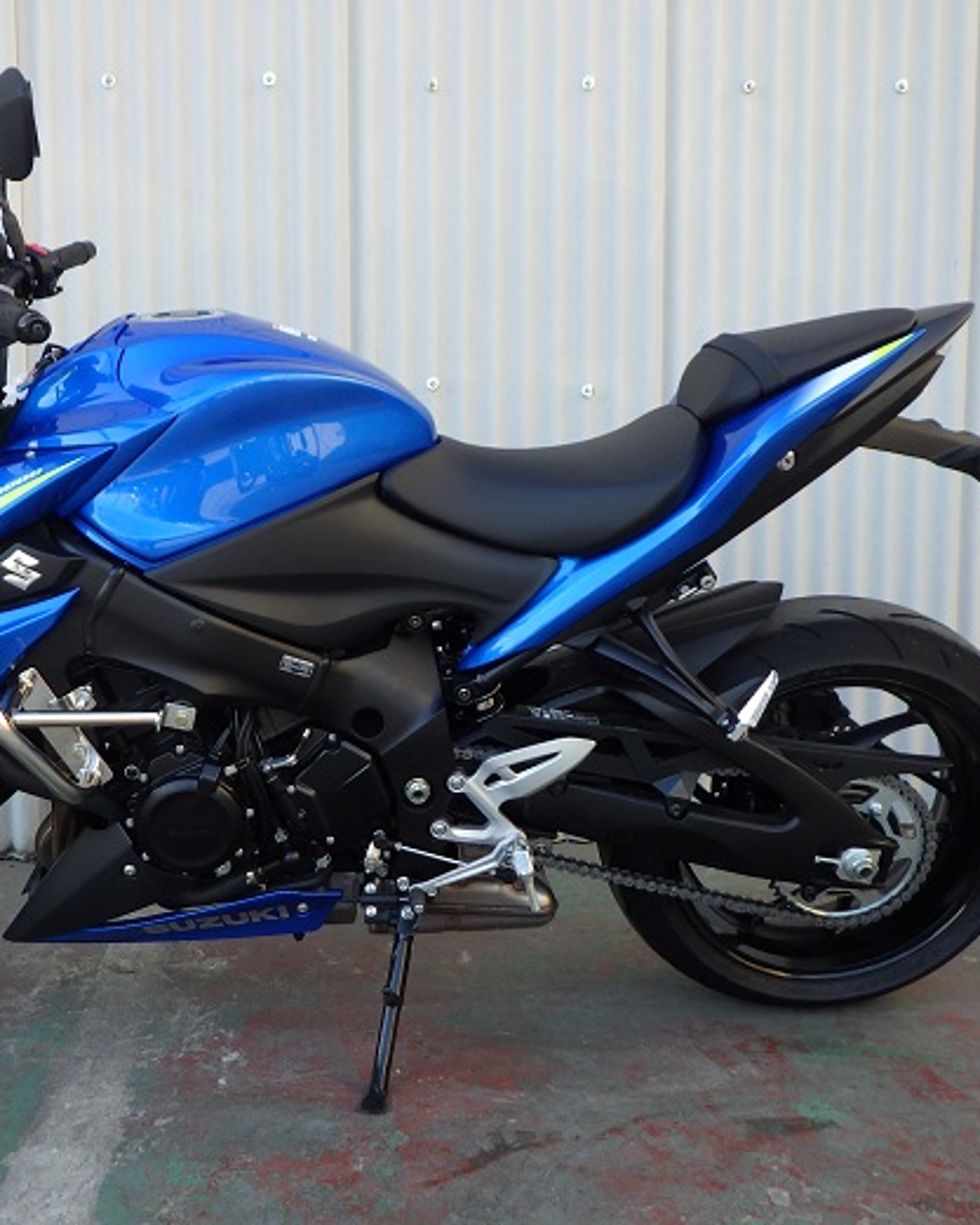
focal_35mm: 37
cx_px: 338
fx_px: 1341
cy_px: 608
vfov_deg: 49.1
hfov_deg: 39.7
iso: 125
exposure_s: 1/125
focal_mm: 5
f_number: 3.5
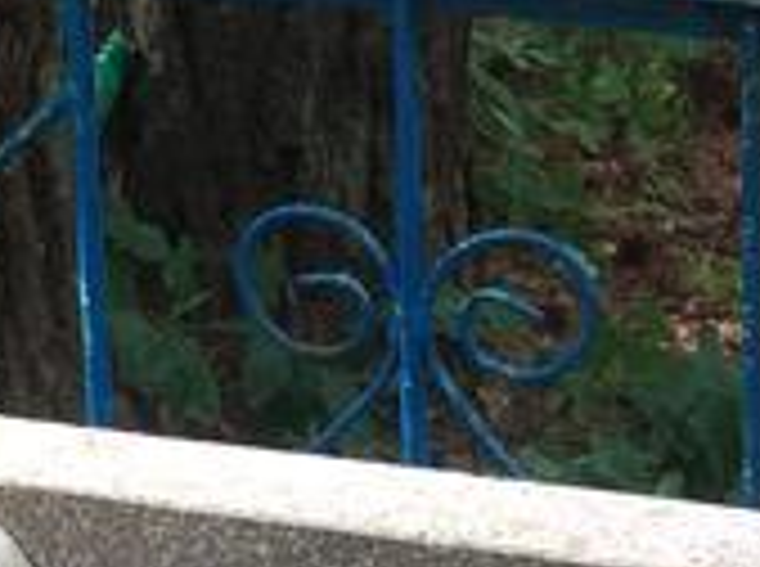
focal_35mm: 185
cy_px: 873
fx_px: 4053
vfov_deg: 7.8
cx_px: 800
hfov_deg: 10.6
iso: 160
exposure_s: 1/120
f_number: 2.6
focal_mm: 5.99
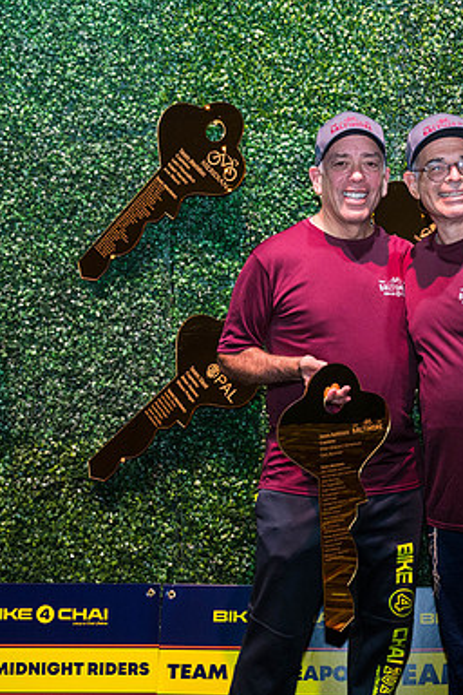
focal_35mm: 68
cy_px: 348
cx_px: 420
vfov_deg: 29.7
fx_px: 1312
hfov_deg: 19.6
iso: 3200
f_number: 5.6
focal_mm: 45
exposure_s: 1/160
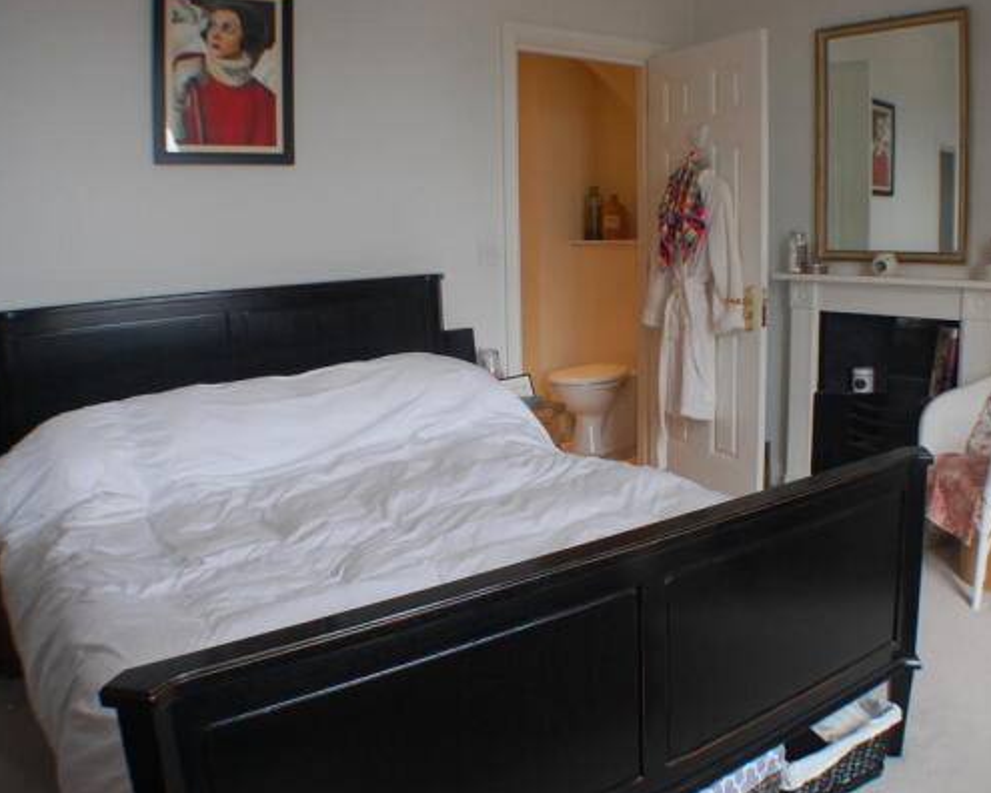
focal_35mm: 41
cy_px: 382
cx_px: 569
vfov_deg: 36.5
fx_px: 1203
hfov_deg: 44.7
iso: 400
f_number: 4
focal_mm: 22
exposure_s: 1/60
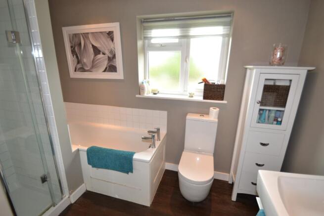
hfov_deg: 95.0
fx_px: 149
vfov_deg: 72.1
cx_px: 162
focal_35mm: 16
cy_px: 108
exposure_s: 1/60
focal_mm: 11
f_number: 4
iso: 400
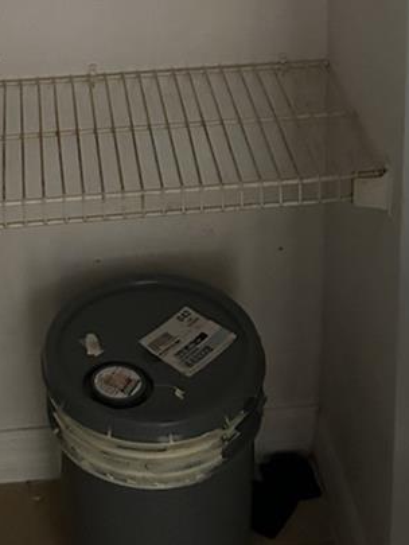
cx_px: 85
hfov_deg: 19.0
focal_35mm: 77
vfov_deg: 21.6
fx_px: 1212
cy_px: -249
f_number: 1.5
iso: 640
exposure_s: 1/40
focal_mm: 5.7
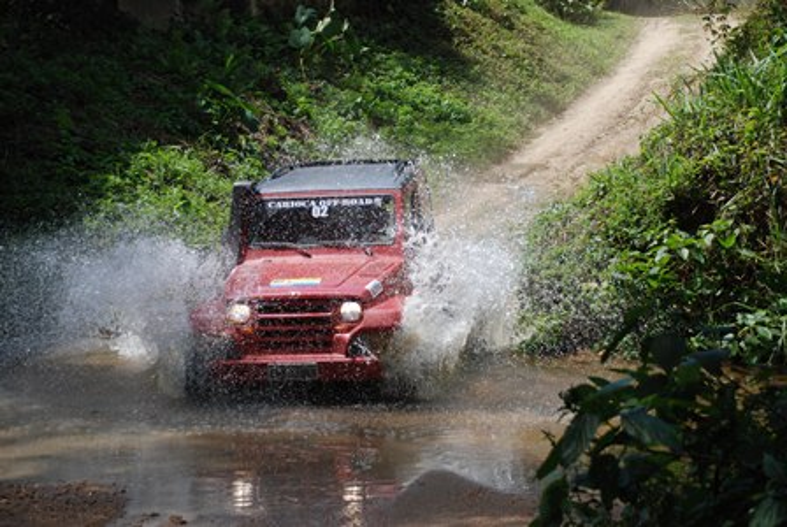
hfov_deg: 26.0
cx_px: 394
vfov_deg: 17.5
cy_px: 264
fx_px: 1707
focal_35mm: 78
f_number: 6.3
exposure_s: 1/640
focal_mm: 52
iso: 400
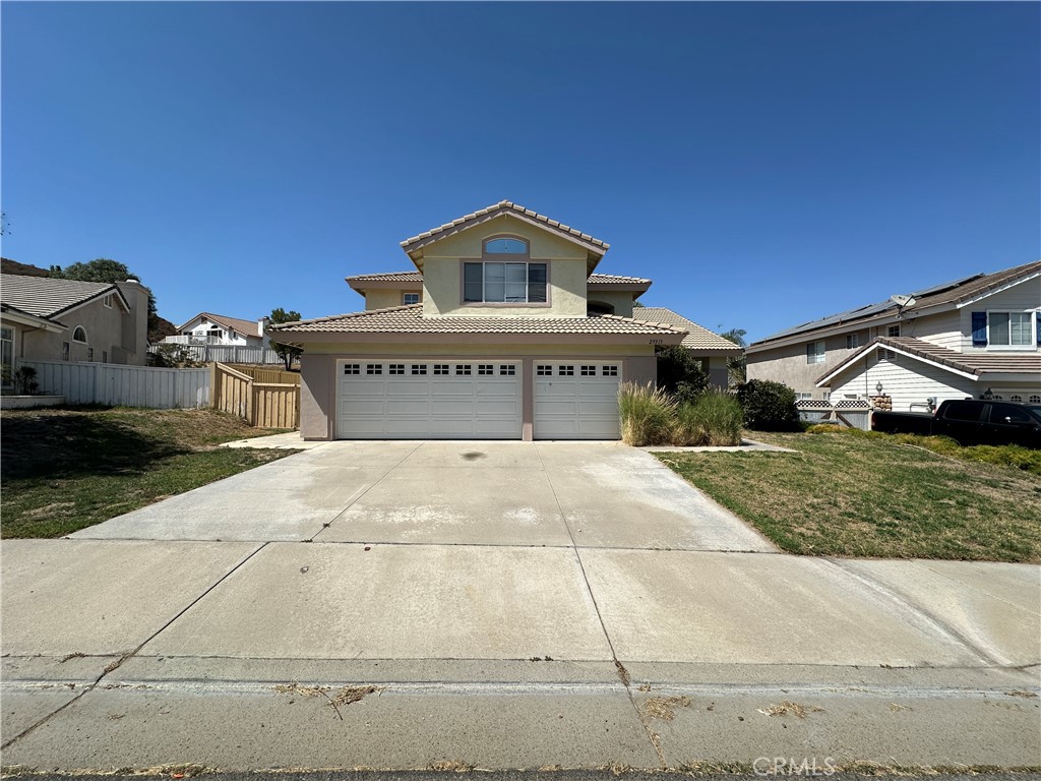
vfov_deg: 85.7
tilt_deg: +1.0
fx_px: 421
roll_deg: -0.4
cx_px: 520
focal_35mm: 14
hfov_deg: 102.1
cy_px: 390
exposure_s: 1/3205
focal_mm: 2.22
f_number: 2.2
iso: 50
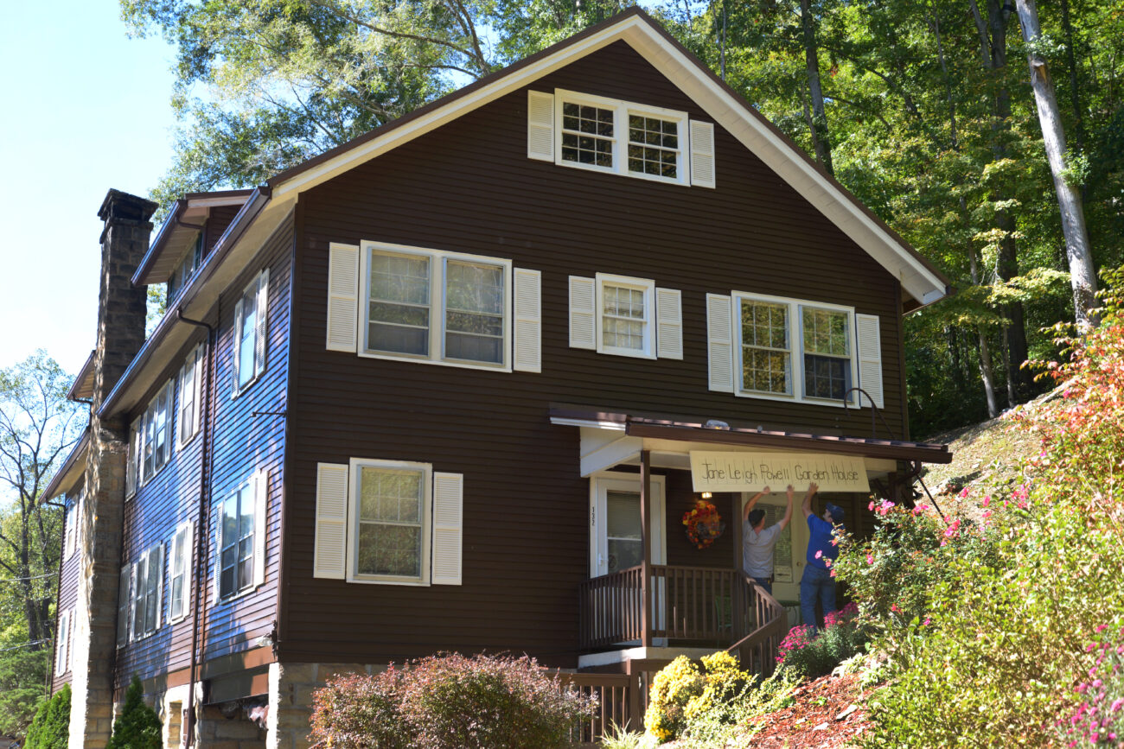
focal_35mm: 48
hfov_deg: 41.1
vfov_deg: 28.1
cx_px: 562
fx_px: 1499
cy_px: 374
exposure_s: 1/350
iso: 800
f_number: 5.6
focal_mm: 48
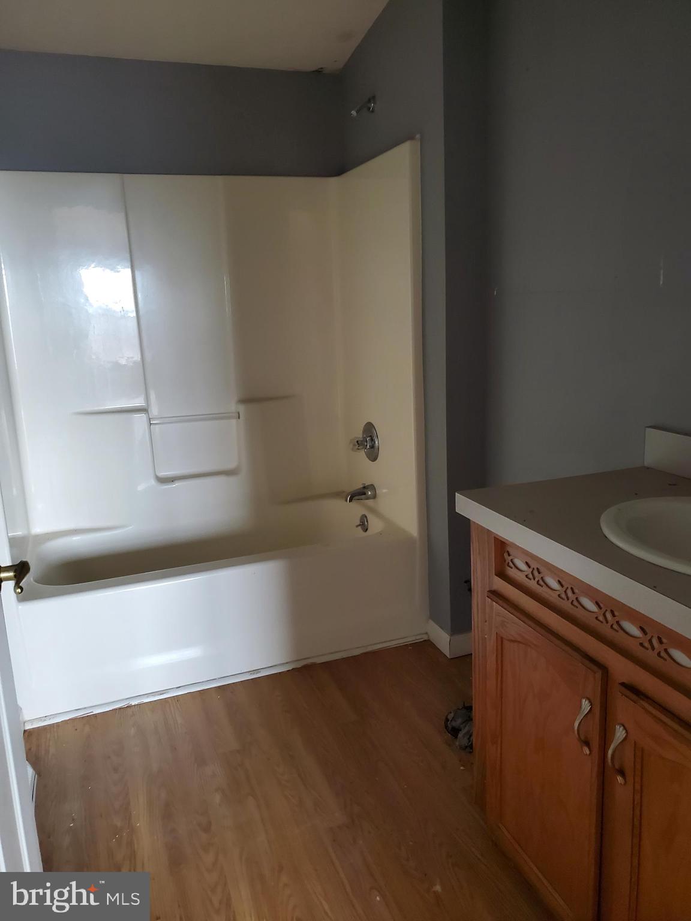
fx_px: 692
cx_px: 346
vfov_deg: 67.3
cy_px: 460
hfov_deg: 53.1
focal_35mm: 26
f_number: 1.5
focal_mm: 4.3
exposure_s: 1/40
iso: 320
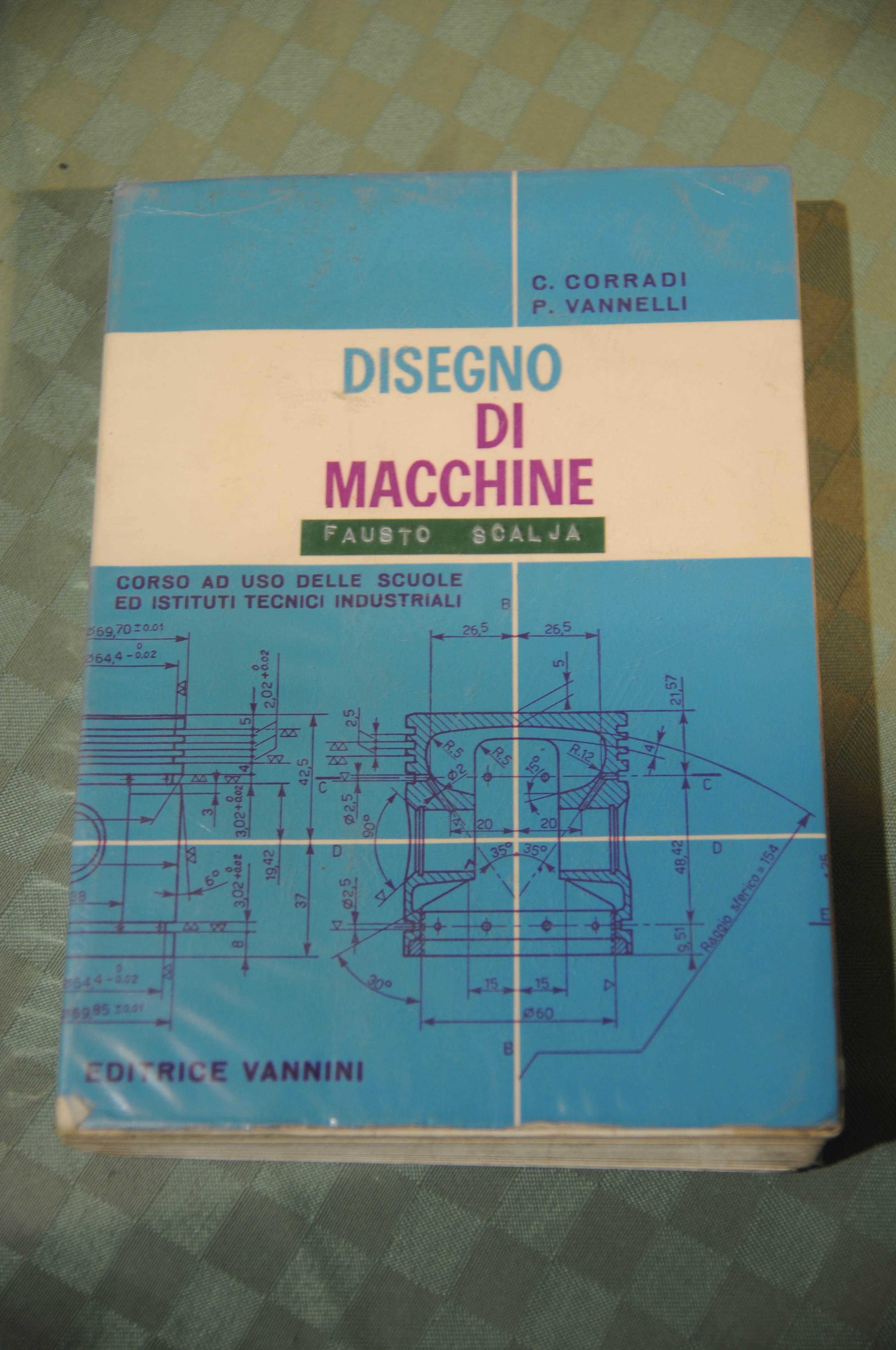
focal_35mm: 63
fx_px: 2358
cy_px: 675
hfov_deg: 21.5
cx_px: 448
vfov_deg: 31.9
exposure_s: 1/10
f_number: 2.8
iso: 200
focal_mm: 42
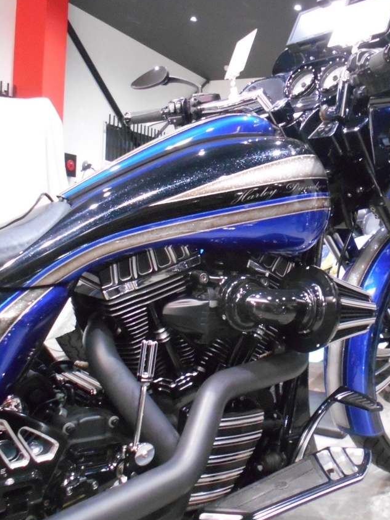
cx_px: 257
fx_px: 556
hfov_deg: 38.3
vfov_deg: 50.1
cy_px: 234
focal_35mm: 37
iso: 800
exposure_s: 1/6
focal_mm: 4.6
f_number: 3.2
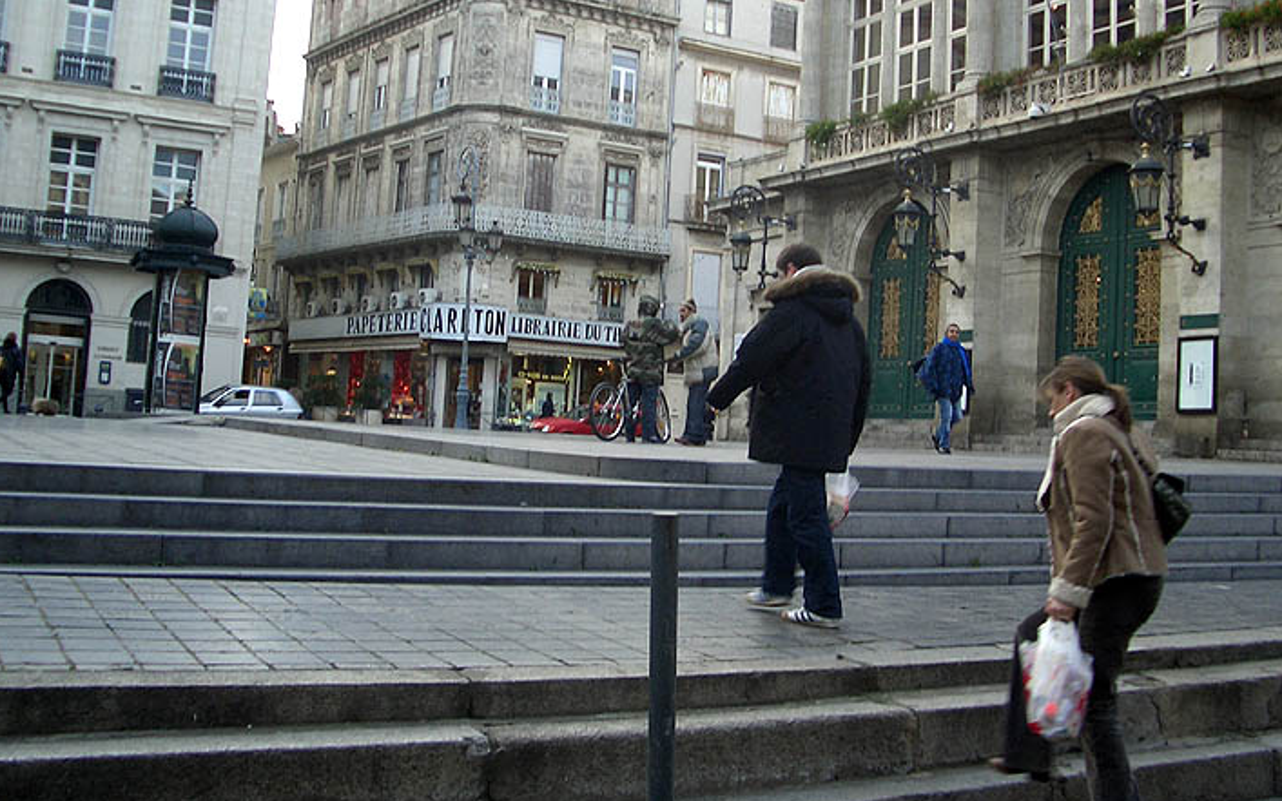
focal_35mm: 42
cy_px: 324
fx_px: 1468
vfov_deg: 30.5
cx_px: 675
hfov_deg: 47.2
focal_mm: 5.8
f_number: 2.6
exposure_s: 1/100
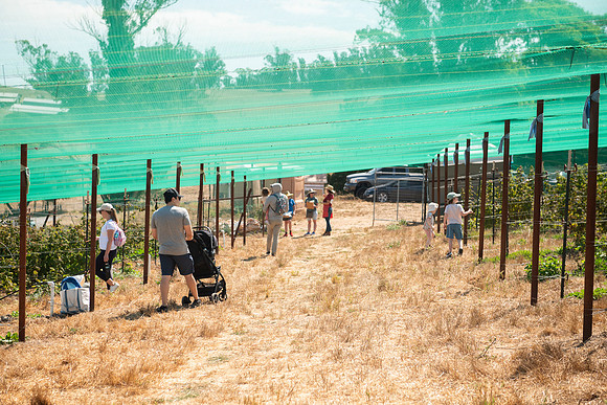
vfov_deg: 19.5
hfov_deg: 28.8
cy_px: 202
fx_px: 1180
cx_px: 304
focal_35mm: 70
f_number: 4
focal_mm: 70
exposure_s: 1/4000
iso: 500
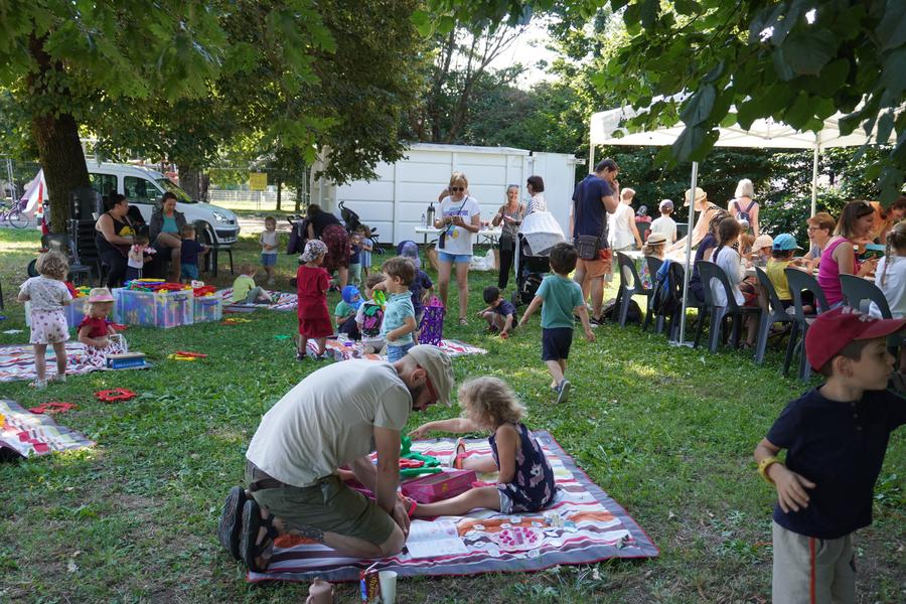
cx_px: 453
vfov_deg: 40.0
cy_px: 302
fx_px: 830
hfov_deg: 57.2
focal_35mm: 33
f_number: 4
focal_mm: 22
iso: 160
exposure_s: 1/160
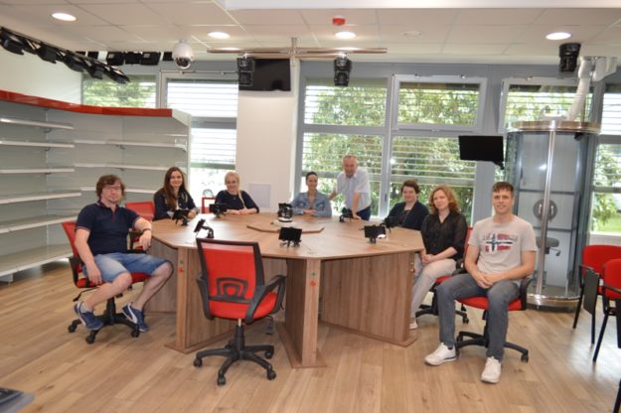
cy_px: 206
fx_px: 465
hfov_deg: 67.4
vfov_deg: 47.9
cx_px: 310
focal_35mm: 27
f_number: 4
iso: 400
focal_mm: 18
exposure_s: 1/100
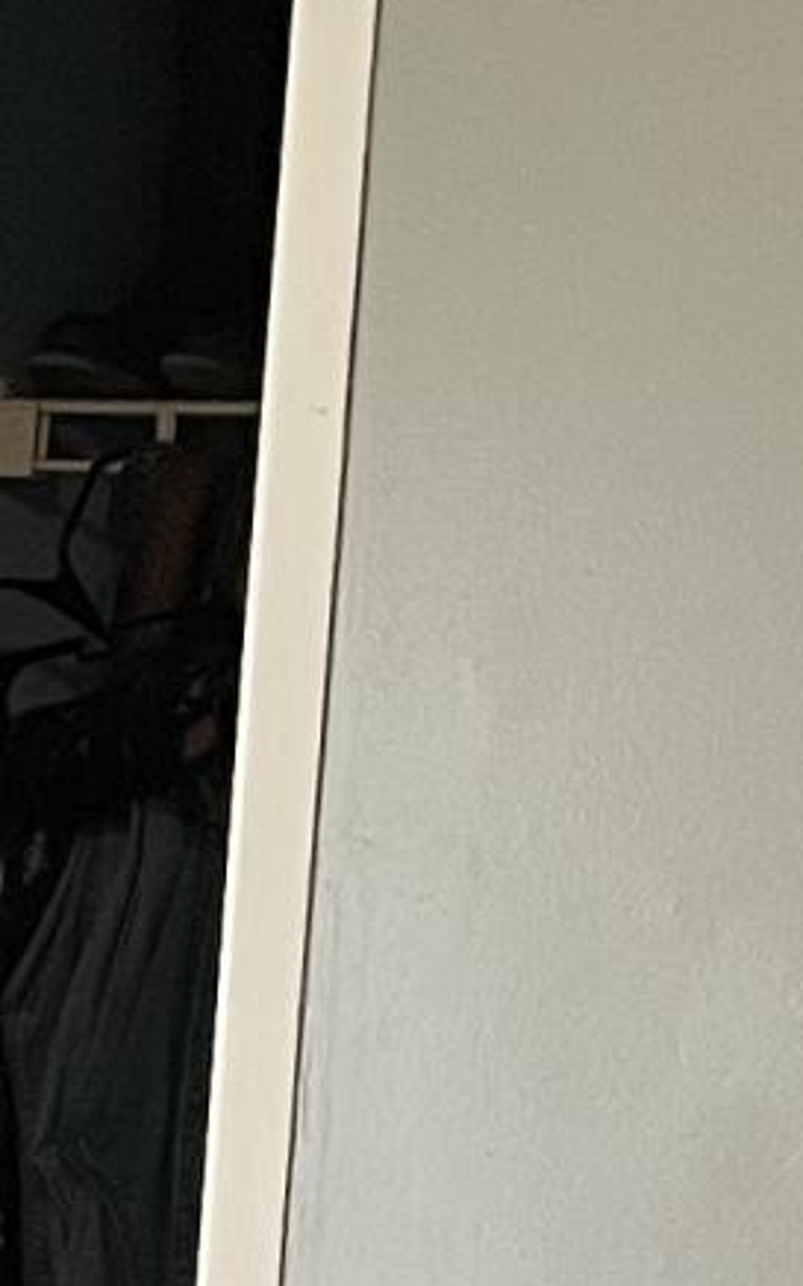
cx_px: -1330
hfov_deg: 6.5
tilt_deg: -11.1
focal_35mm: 189
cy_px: 1783
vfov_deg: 10.8
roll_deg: -1.2
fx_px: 6620
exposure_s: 1/60
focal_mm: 5.7
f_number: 1.5
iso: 100
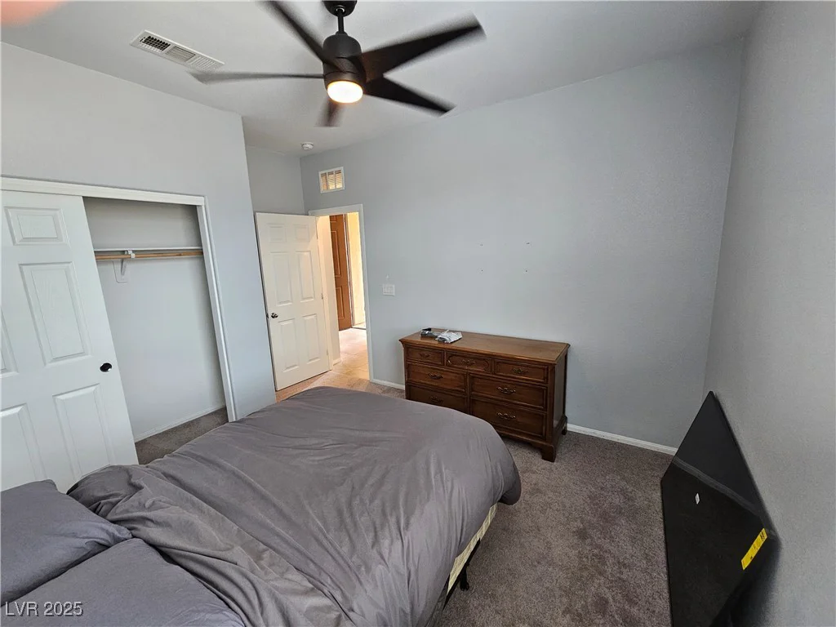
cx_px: 418
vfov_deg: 89.9
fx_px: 314
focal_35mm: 13
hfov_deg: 106.2
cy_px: 314
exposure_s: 1/60
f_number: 2.2
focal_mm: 2.2
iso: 250
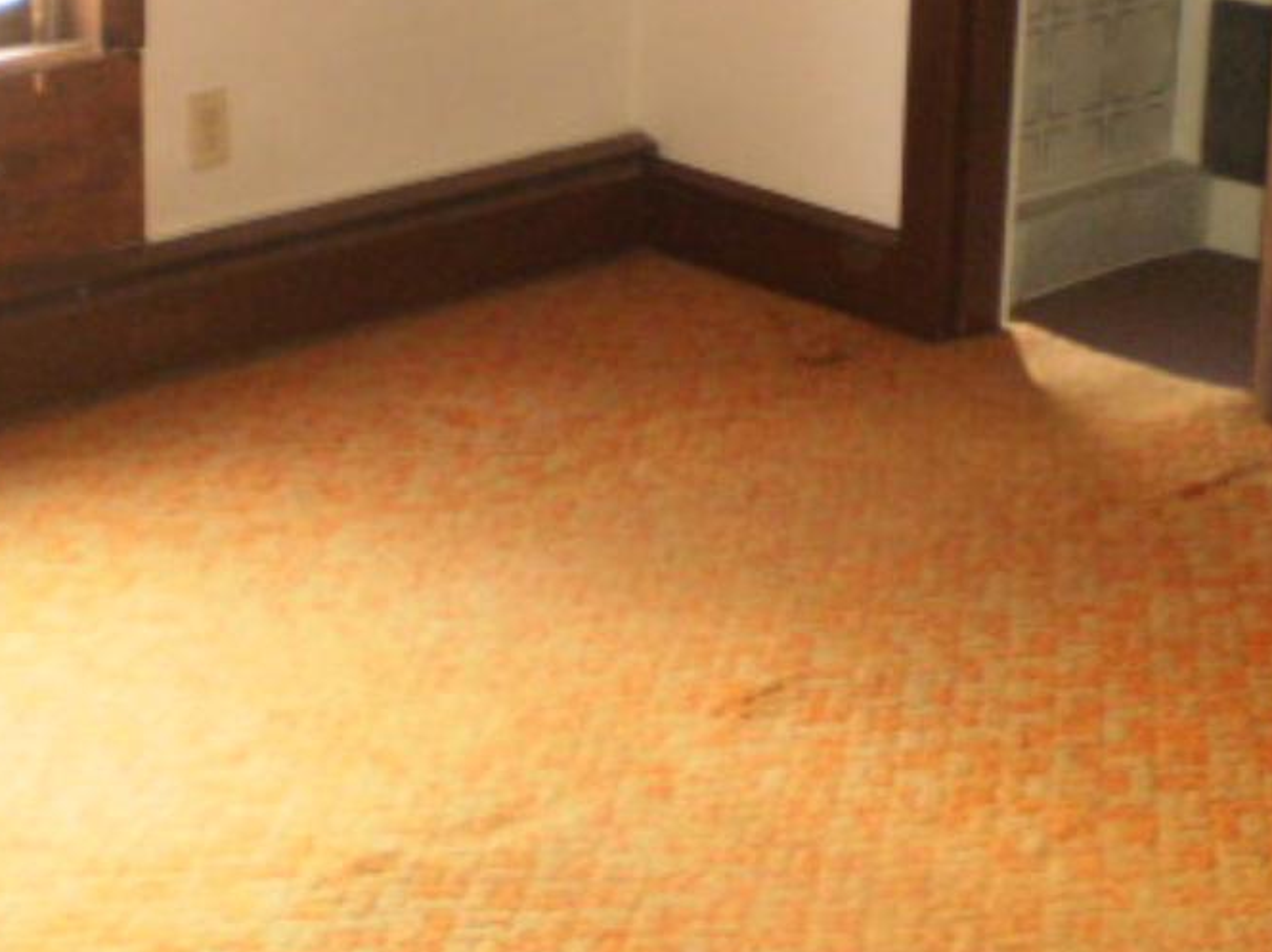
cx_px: 618
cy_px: 13
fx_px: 2865
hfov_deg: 25.0
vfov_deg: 18.4
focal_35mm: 78
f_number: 3.1
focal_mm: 6.3
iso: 250
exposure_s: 1/30
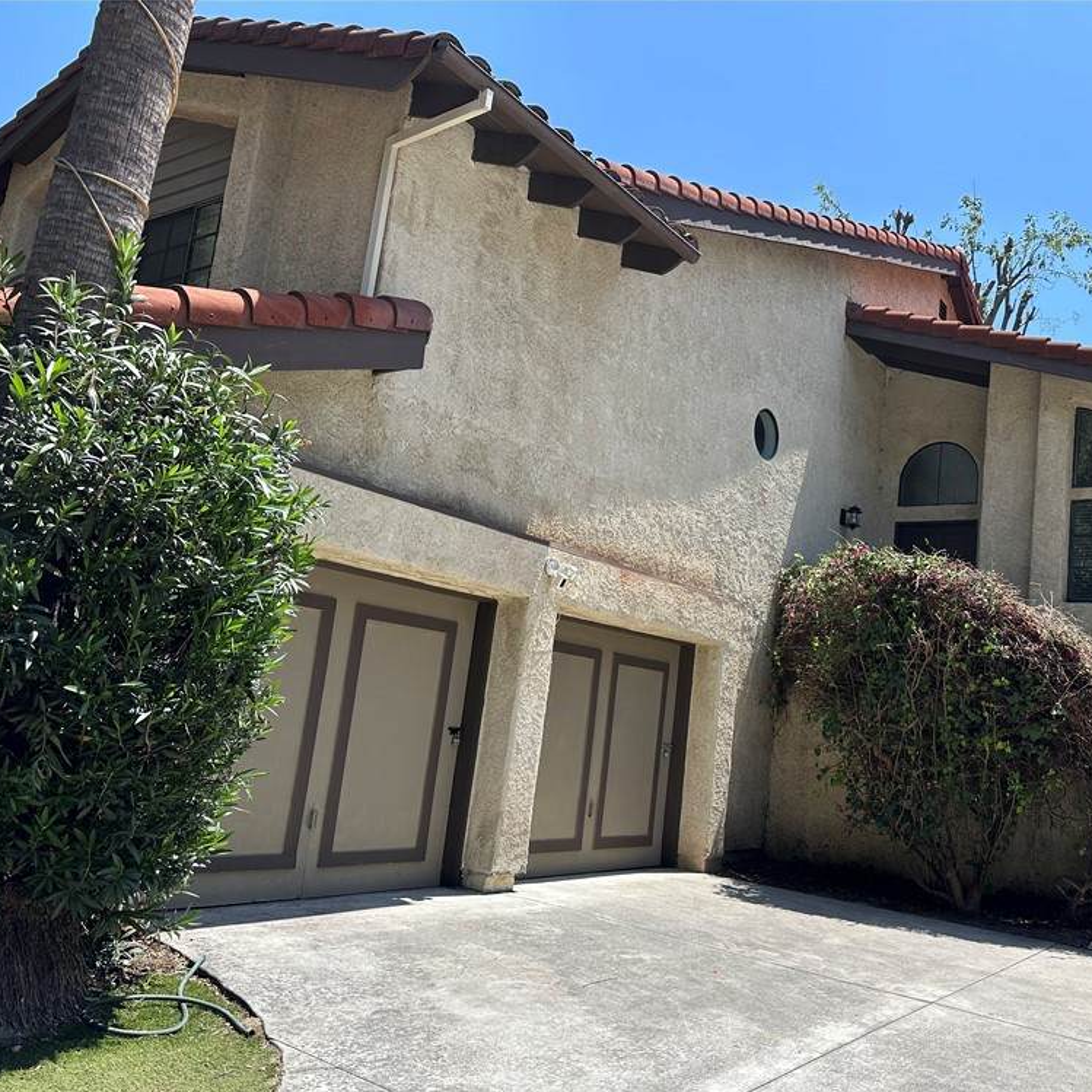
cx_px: 713
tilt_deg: +9.3
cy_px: 558
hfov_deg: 54.7
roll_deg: -4.9
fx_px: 1035
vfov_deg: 55.6
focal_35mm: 29
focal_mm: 6.86
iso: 80
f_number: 1.78
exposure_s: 1/2967
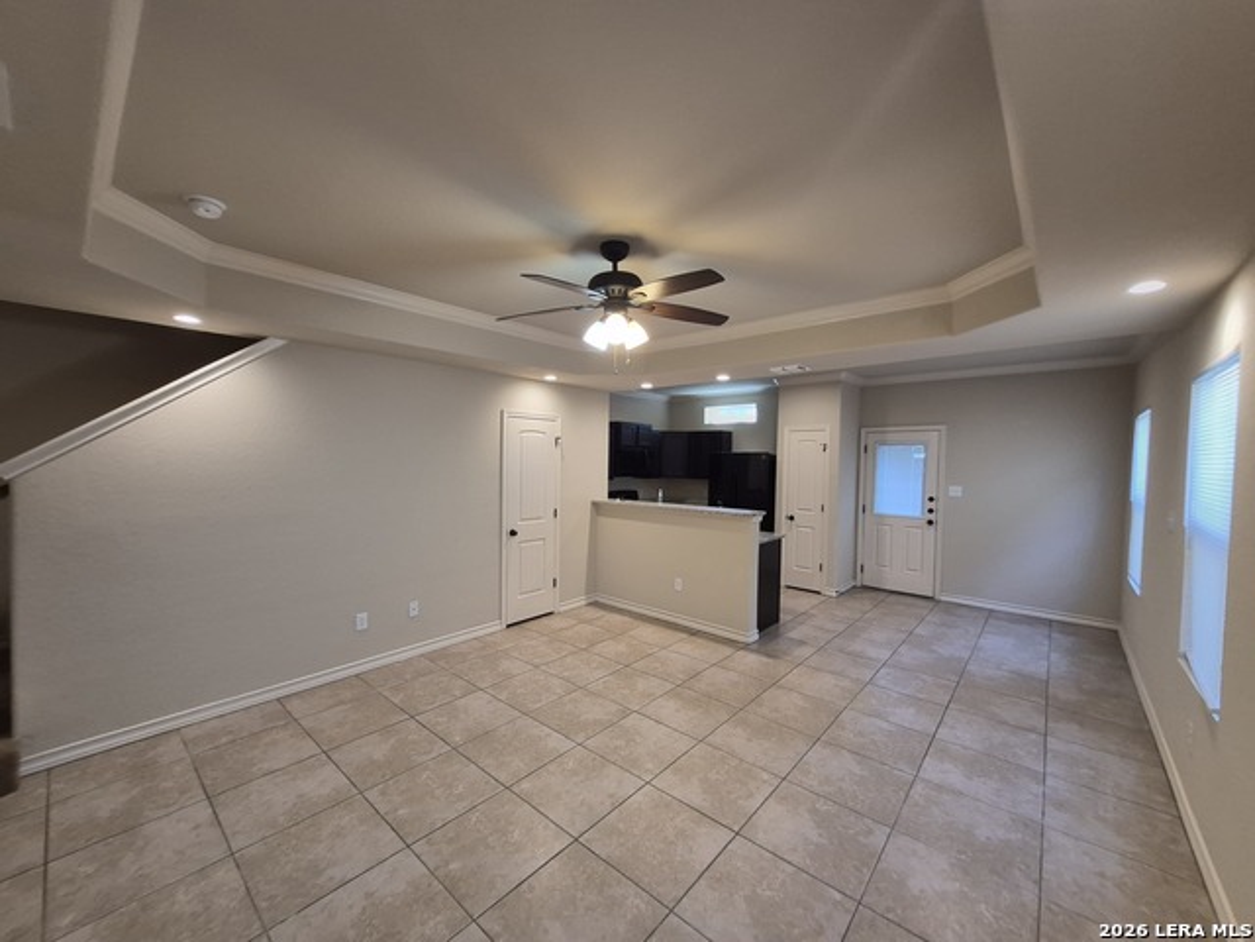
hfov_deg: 106.2
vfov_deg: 89.9
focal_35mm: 13
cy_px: 471
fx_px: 471
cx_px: 628
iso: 250
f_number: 2.2
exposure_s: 1/60
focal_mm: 1.74
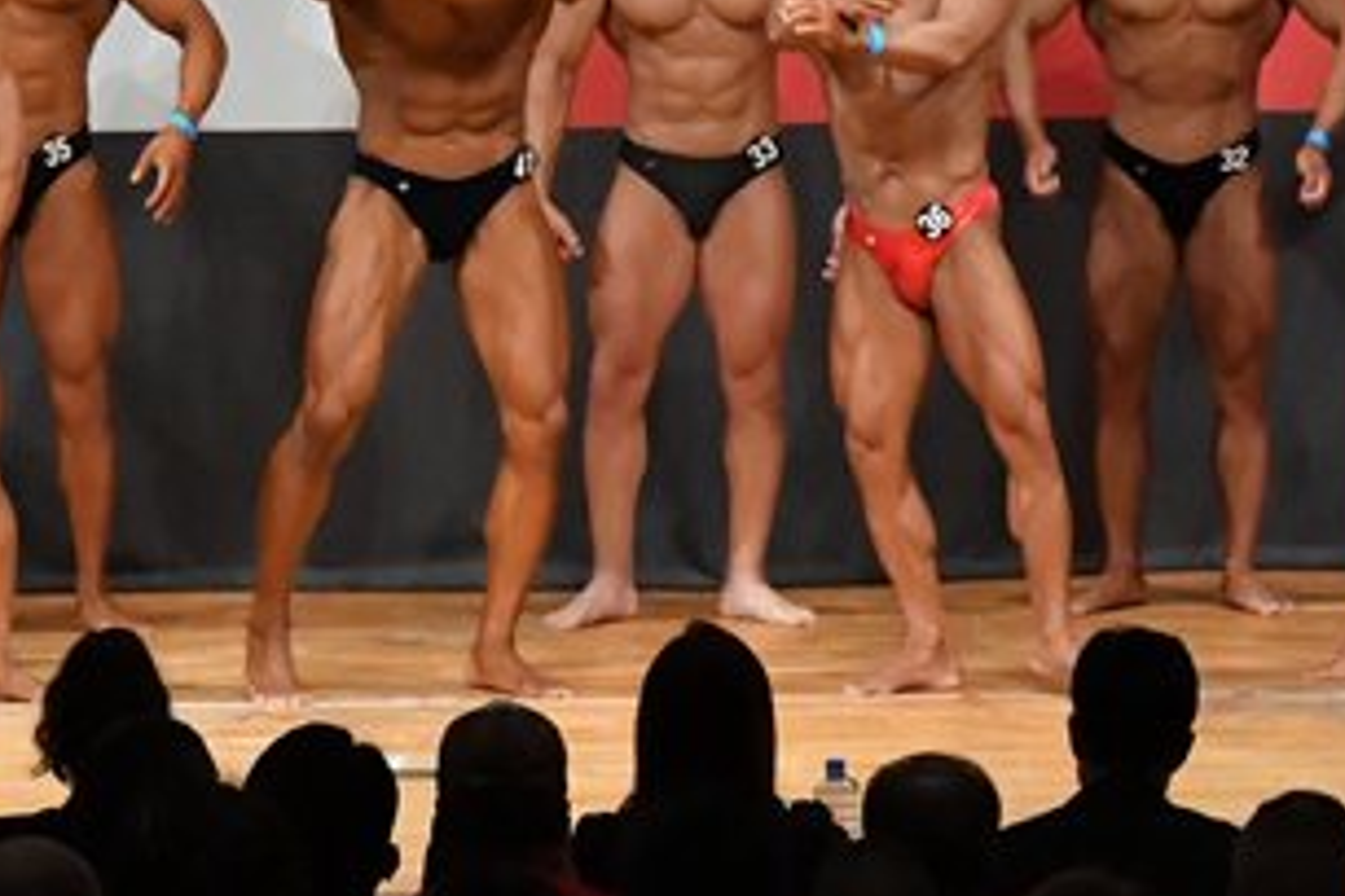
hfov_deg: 6.0
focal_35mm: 342
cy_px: 132
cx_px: 644
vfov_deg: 4.0
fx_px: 12777
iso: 8000
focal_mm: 90
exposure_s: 1/400
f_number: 5.6
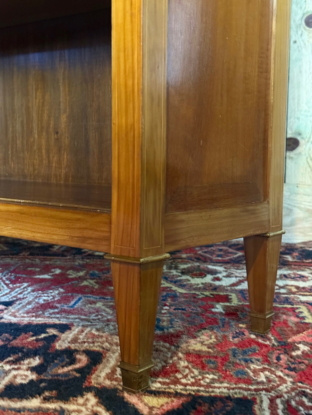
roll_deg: -1.2
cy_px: 208
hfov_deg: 30.3
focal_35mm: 48
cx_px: 156
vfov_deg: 39.7
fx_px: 577
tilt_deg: -5.8
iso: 800
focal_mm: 6.76
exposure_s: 1/20
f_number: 1.78
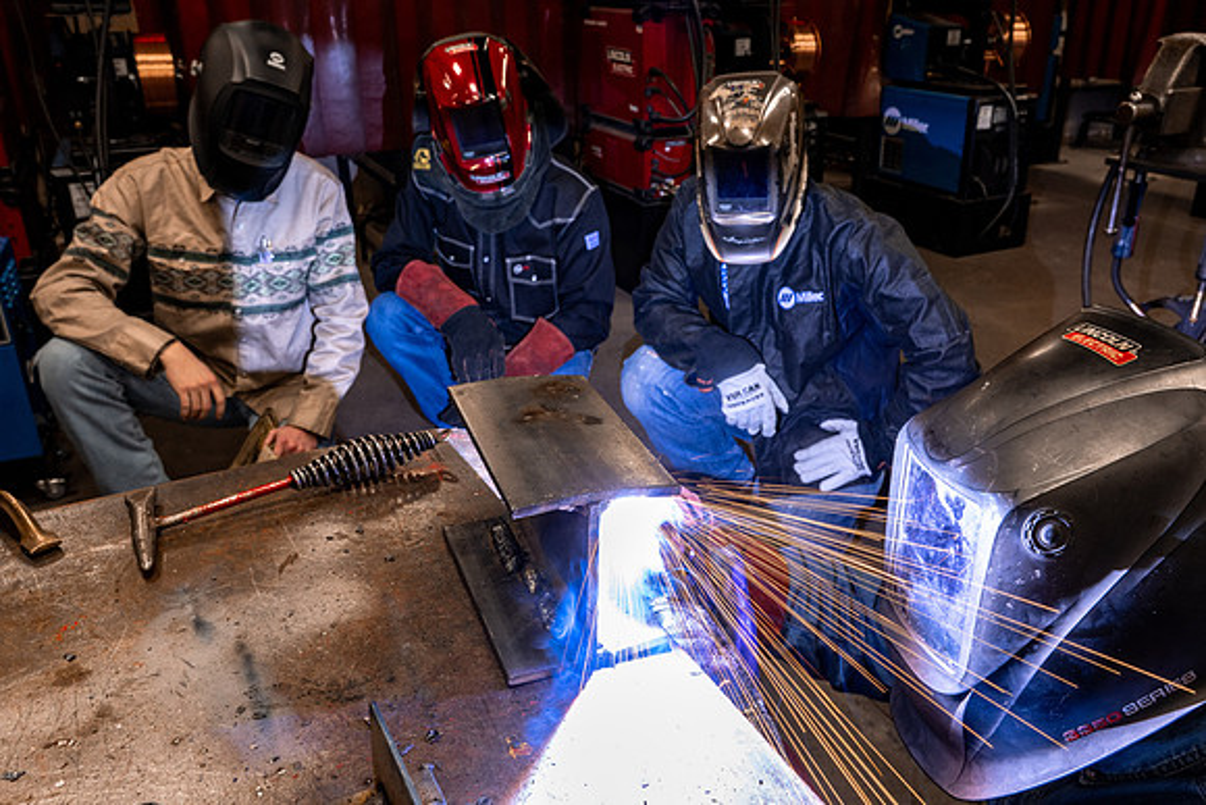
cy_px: 352
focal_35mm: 29
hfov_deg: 64.2
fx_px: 961
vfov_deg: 45.3
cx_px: 637
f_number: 11
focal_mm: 25.5
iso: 400
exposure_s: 1/20
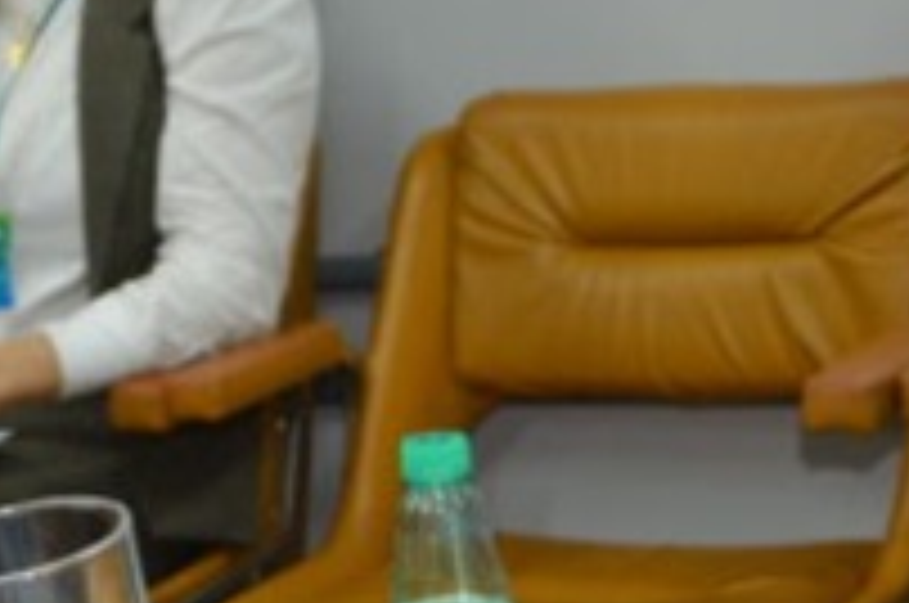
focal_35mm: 135
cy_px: 495
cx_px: -274
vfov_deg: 10.1
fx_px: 3403
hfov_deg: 14.6
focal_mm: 26
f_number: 4
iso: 500
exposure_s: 1/60
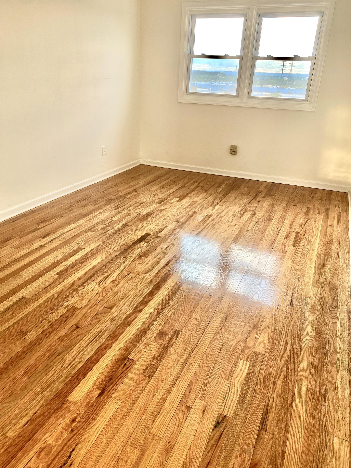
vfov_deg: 67.3
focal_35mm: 26
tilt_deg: -23.3
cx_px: 176
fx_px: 352
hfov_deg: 53.1
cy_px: 234
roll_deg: -2.4
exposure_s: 1/121
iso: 50
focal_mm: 4.25
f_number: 1.8
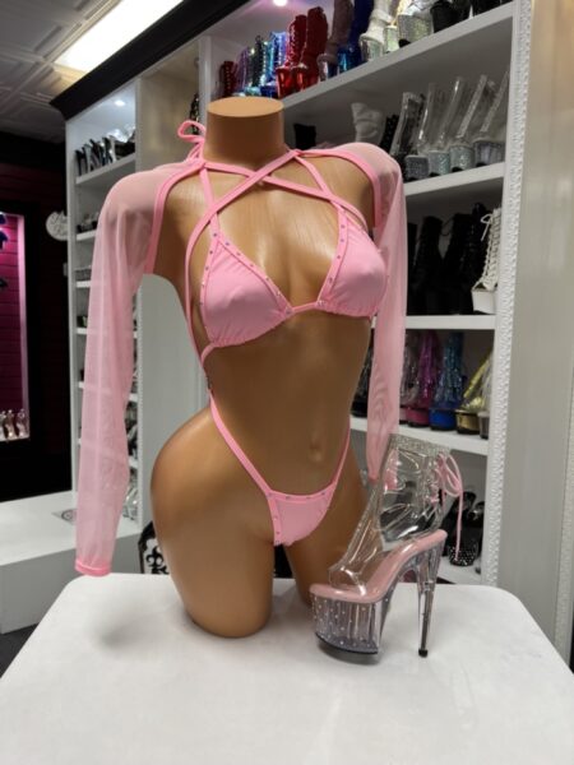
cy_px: 382
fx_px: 575
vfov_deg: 67.3
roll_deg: +0.8
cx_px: 287
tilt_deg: -5.0
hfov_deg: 53.1
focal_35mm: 26
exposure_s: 1/60
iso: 80
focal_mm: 5.7
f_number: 1.5
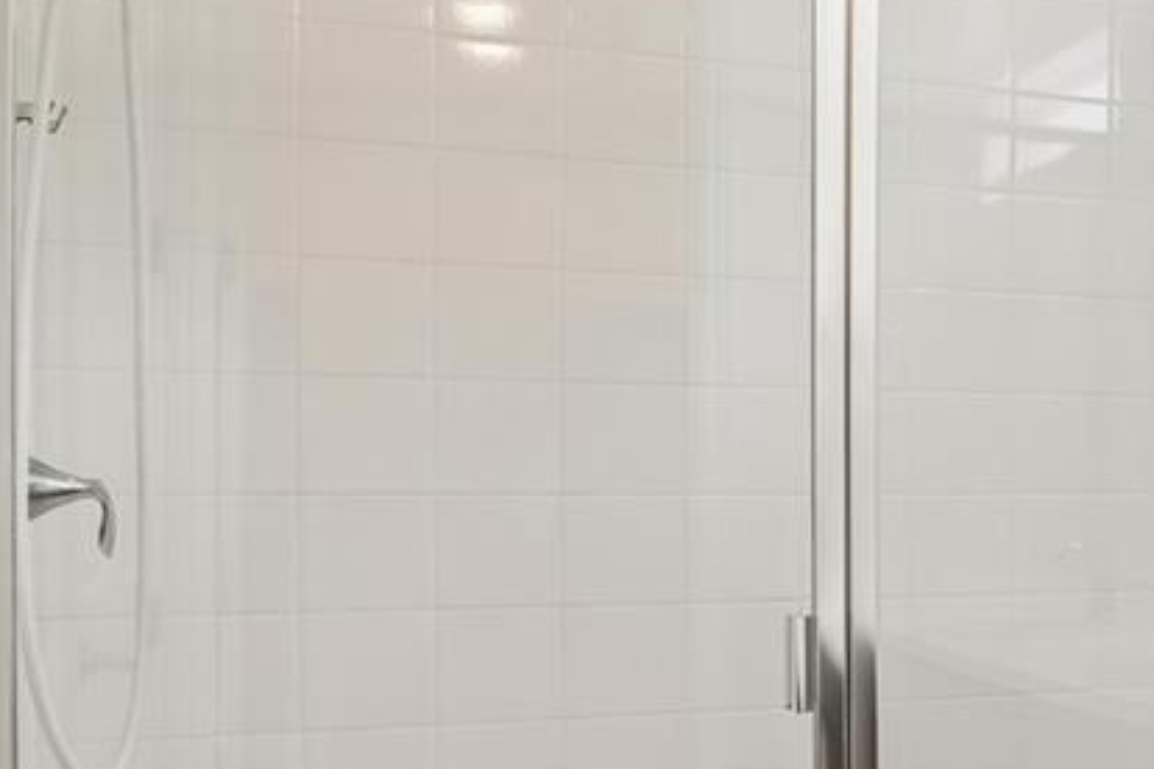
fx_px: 1859
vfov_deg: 23.3
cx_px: 1706
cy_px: 510
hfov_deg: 26.0
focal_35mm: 58
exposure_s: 1/25
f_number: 8
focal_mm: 10
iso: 400
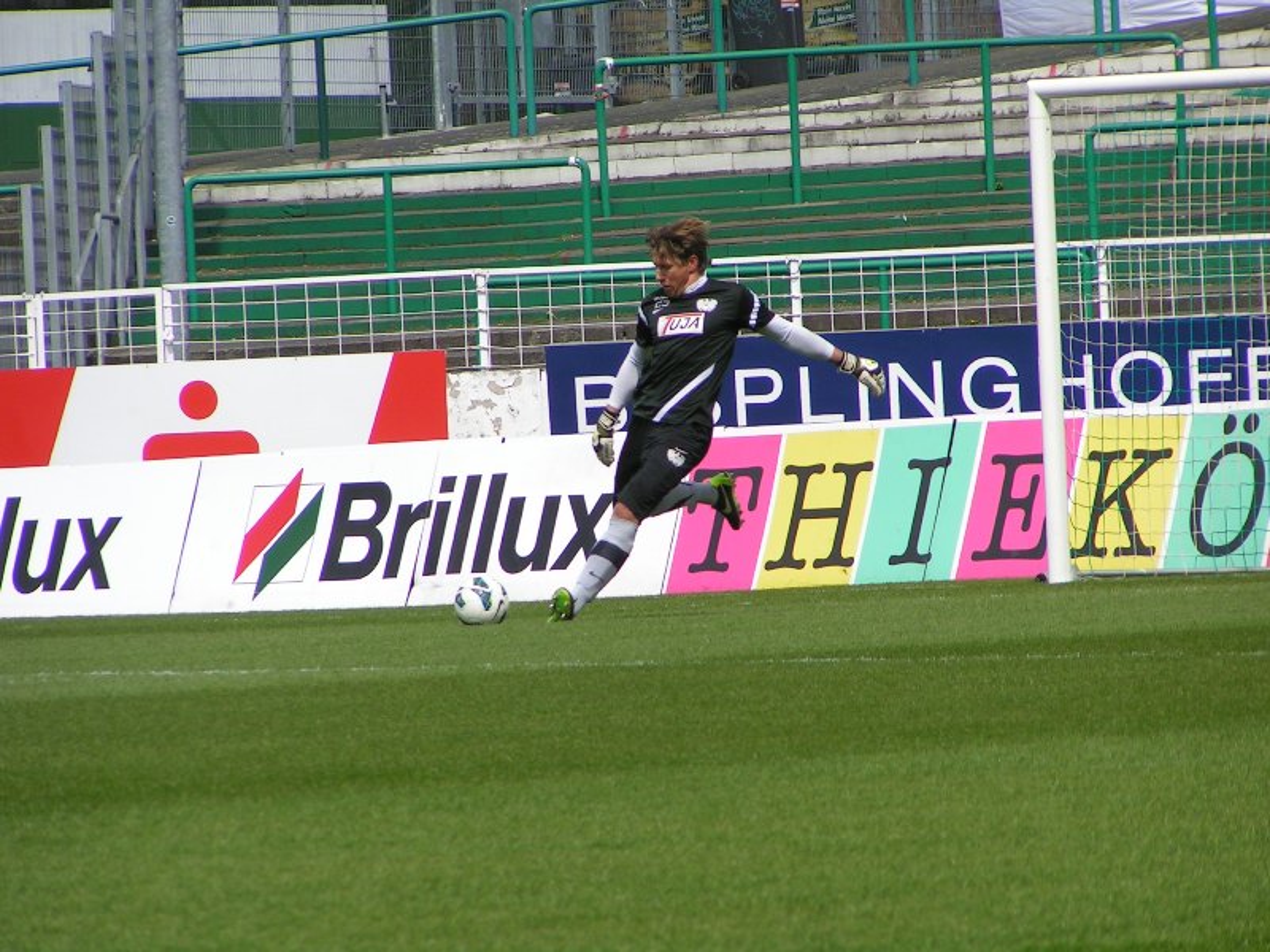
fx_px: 11960
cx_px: 635
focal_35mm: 326
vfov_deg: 4.6
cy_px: 476
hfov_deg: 6.1
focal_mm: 49.8
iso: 50
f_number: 4.5
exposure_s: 1/1000
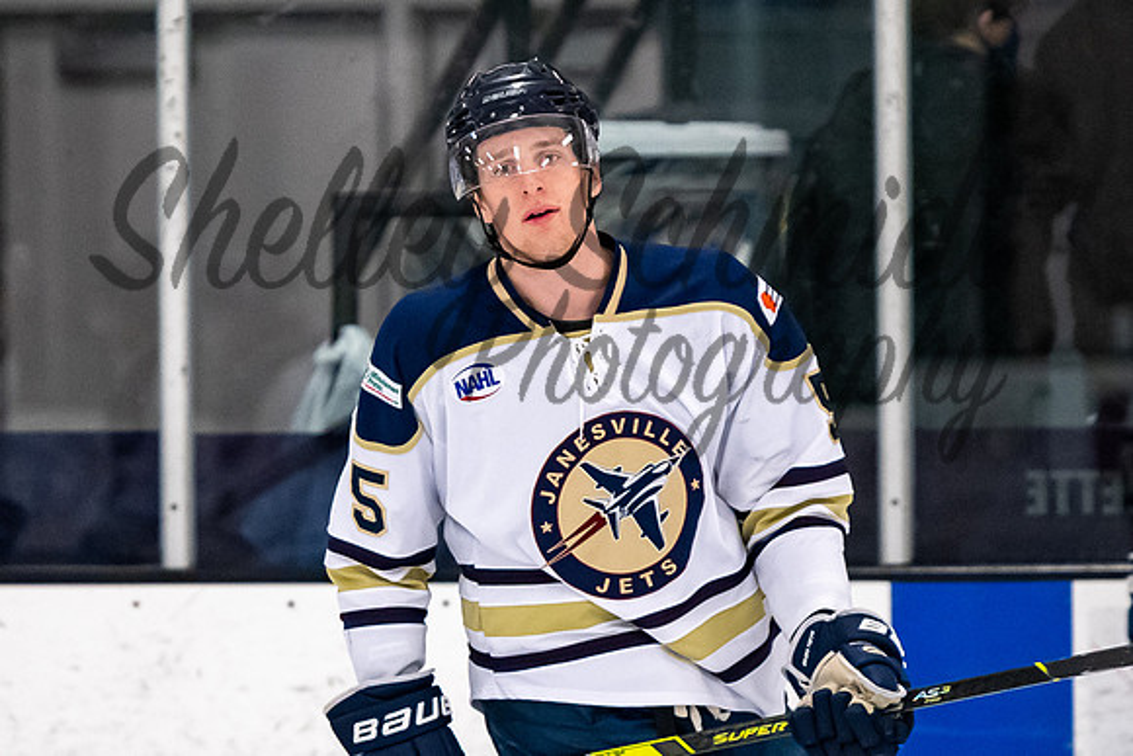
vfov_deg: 2.6
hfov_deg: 4.0
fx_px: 16377
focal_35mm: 520
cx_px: 494
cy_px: 208
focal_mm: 200
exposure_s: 1/800
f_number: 3.2
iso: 2000
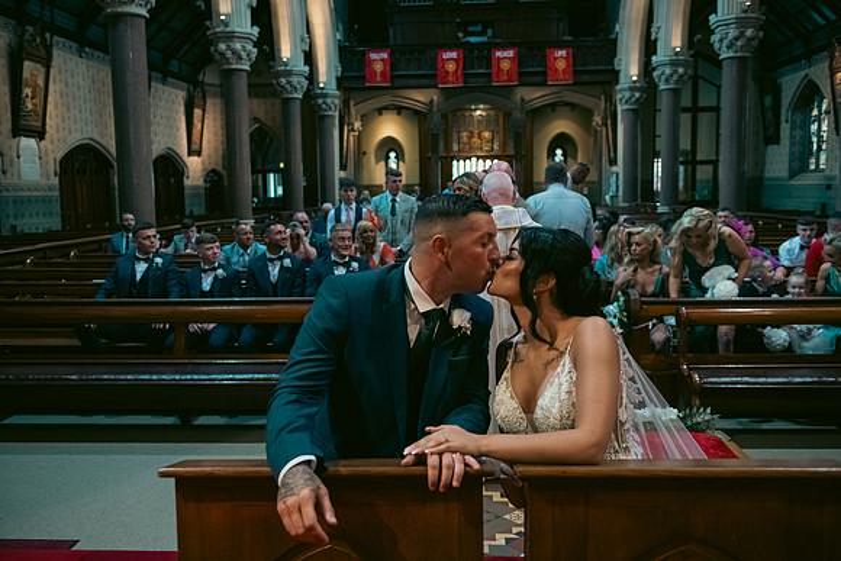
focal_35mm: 32
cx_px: 420
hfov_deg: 58.7
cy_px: 280
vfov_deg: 41.1
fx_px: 748
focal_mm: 32
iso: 1000
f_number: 3.5
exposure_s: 1/160
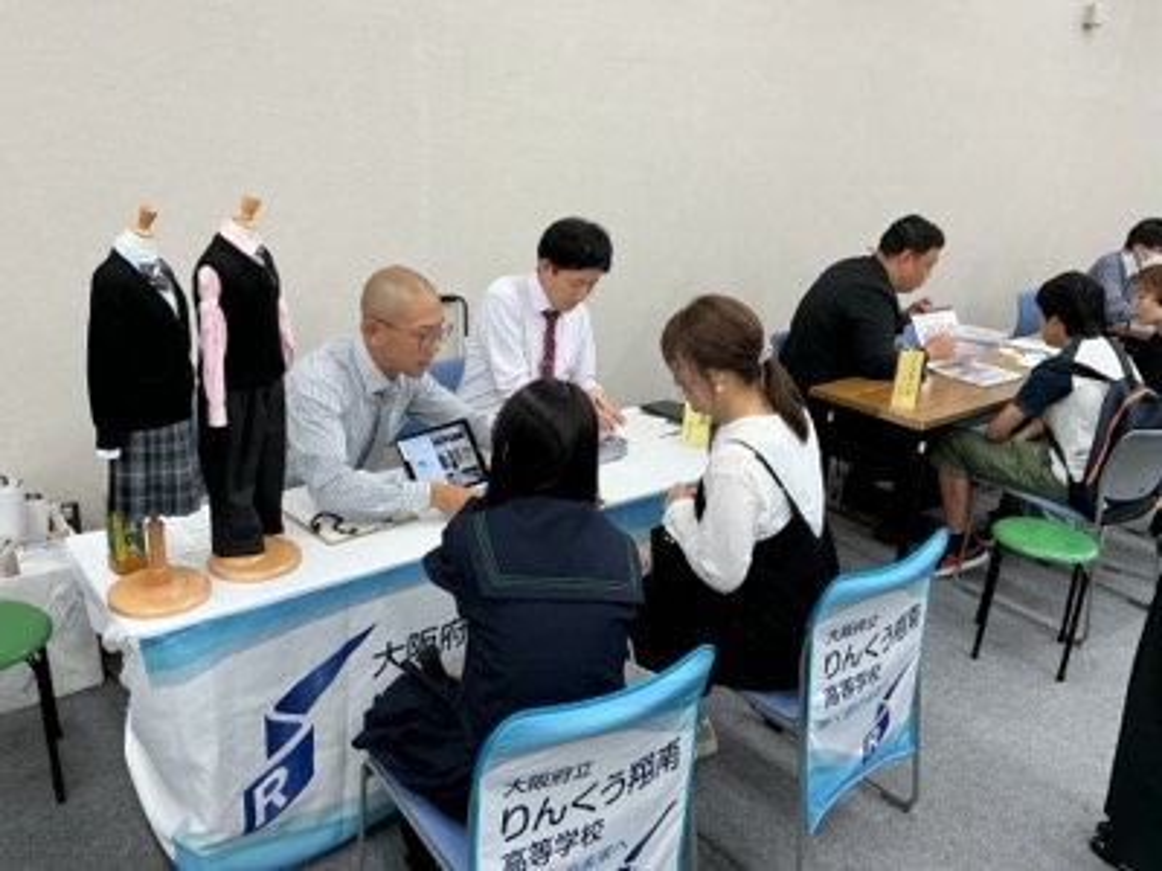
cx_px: 581
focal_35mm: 29
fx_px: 973
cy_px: 436
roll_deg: -3.4
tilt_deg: -19.2
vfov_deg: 48.2
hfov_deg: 61.7
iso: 64
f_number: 1.8
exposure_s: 1/60
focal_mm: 3
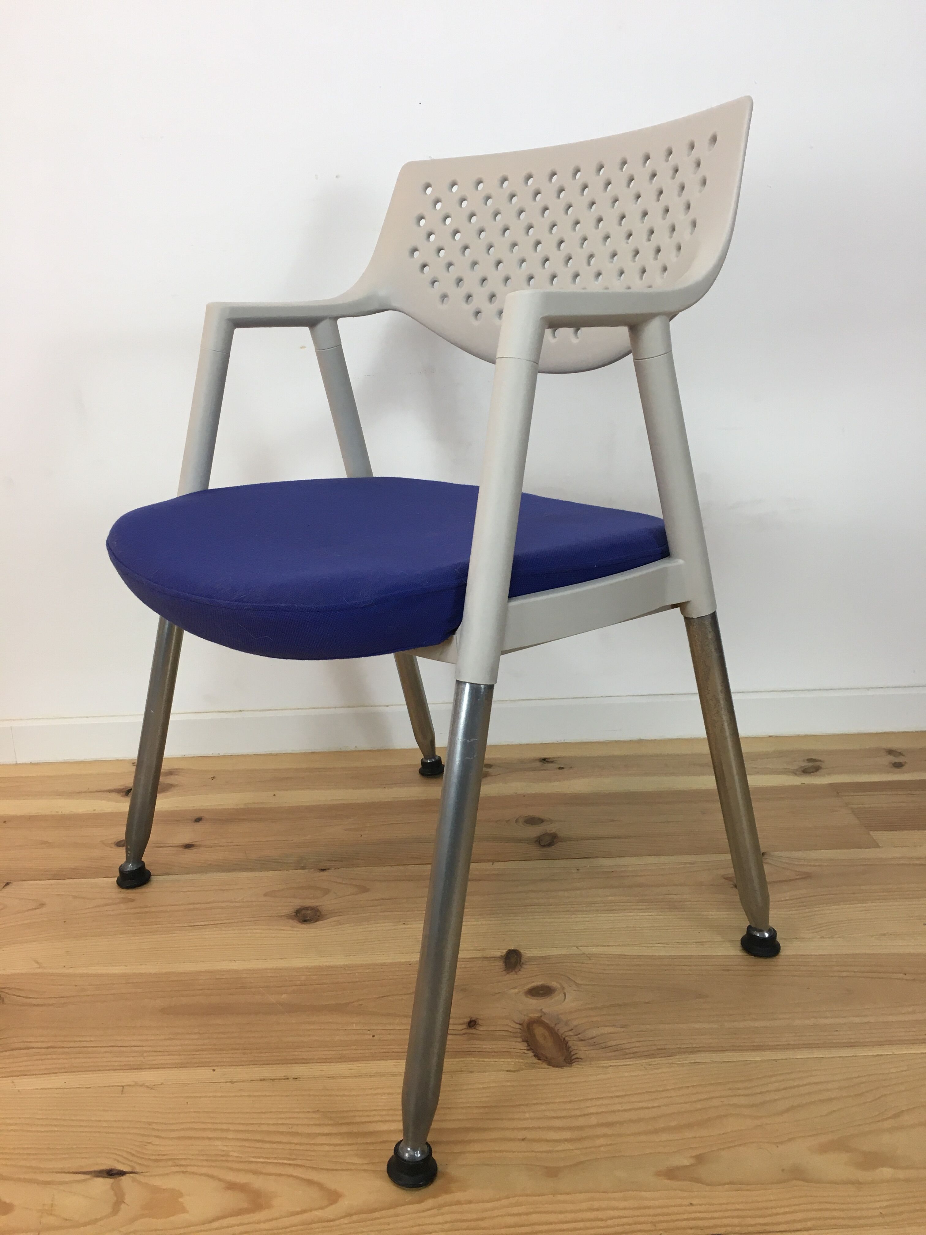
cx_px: 463
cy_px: 618
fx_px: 1034
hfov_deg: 48.2
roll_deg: +0.0
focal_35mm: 29
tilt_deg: -16.4
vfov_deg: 61.7
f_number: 2.2
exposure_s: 1/33
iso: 32
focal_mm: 4.15
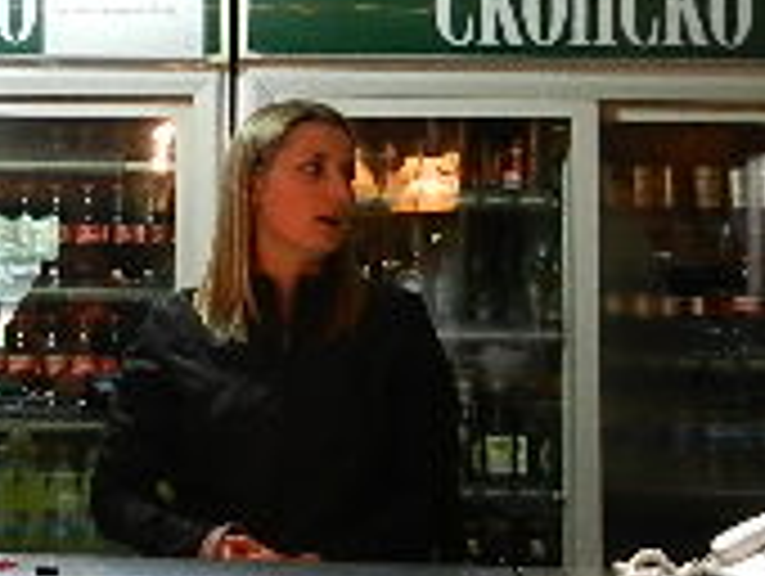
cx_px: -40
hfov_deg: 15.5
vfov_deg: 11.8
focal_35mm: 124
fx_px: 2744
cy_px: -36
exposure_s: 1/8
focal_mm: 5.9
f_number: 3.8
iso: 400
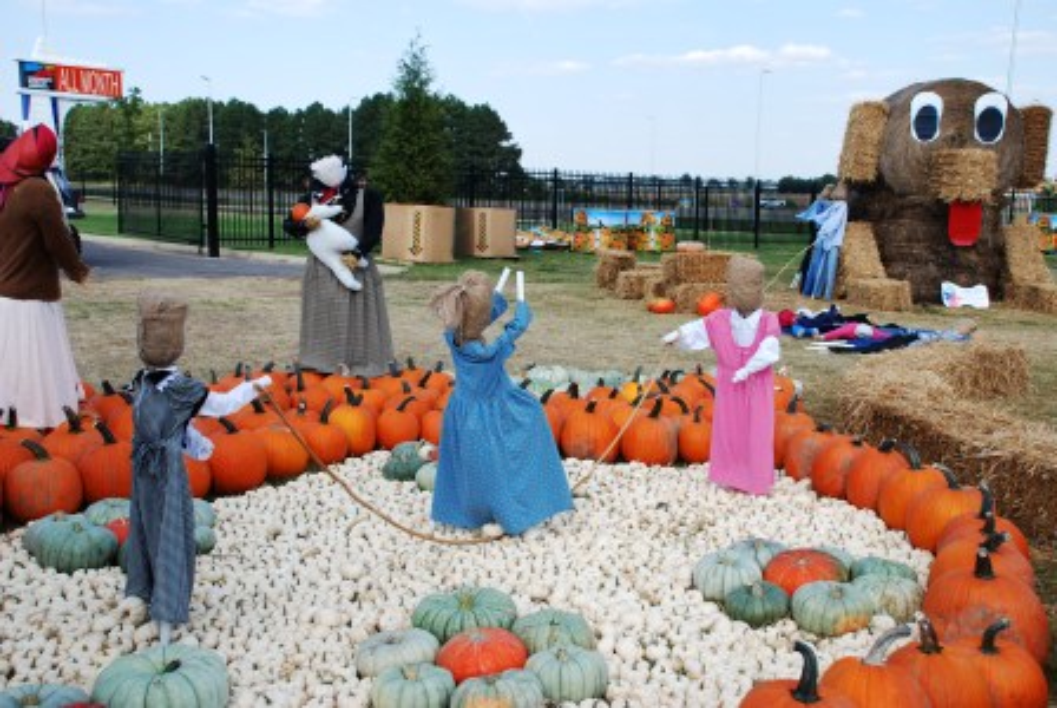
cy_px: 354
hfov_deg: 49.5
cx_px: 528
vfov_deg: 34.3
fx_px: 1147
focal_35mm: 39
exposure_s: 1/200
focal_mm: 26
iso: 100
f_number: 7.1
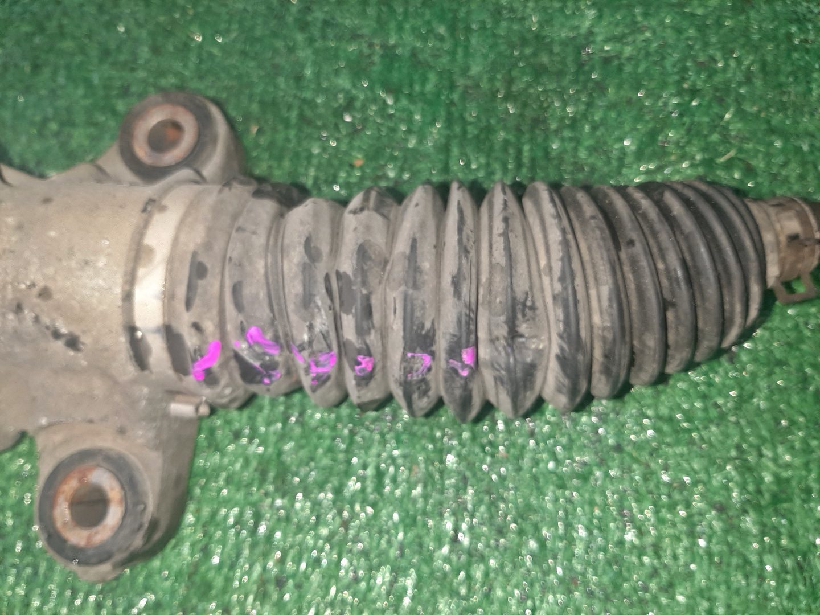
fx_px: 616
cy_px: 308
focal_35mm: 26
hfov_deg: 67.3
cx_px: 410
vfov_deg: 53.1
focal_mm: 3.93
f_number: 1.7
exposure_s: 1/25
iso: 174
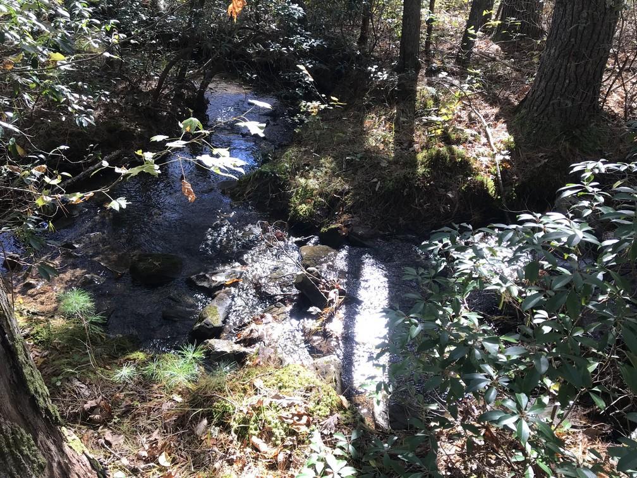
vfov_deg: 49.7
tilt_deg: -31.1
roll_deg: -1.3
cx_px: 318
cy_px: 239
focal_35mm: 28
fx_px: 515
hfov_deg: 63.4
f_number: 1.8
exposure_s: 1/120
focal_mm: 3.99
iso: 25
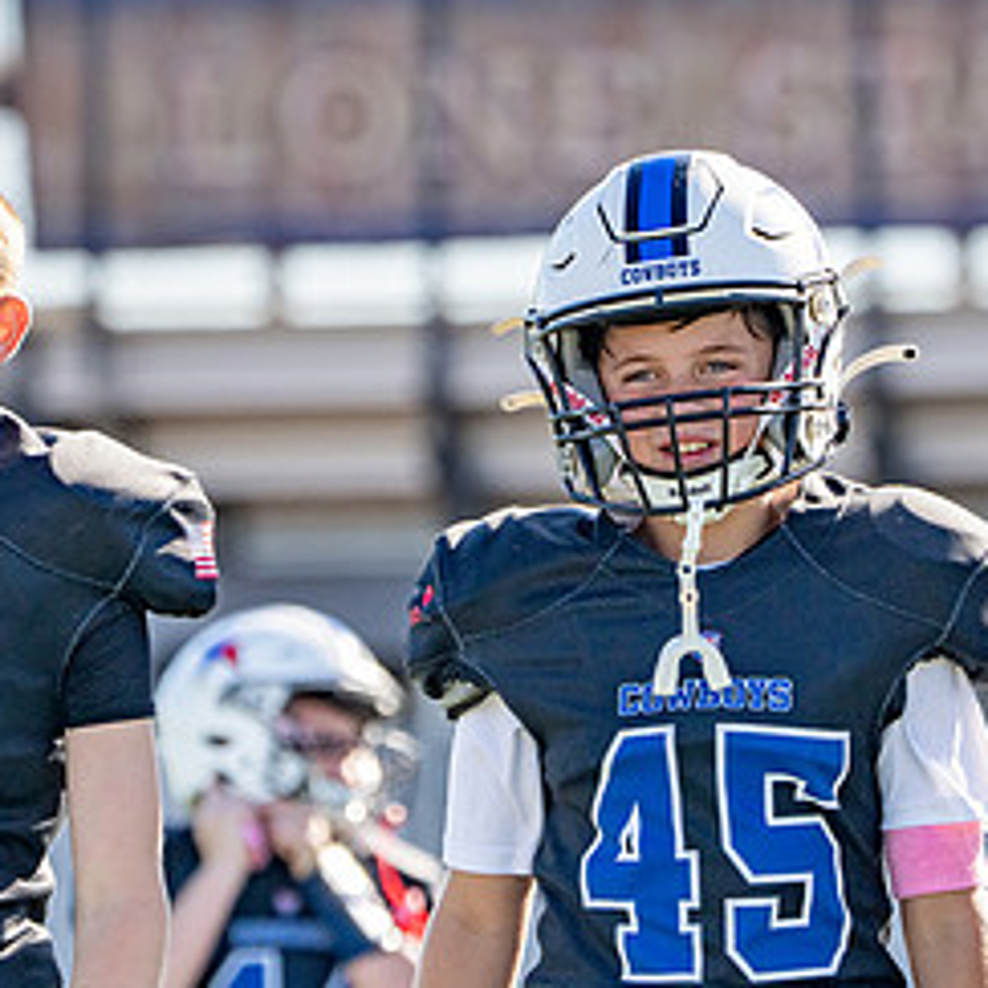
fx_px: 18955
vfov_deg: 3.0
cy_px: 648
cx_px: 580
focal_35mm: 587
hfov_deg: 3.0
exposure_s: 1/1600
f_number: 5.6
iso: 320
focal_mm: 247
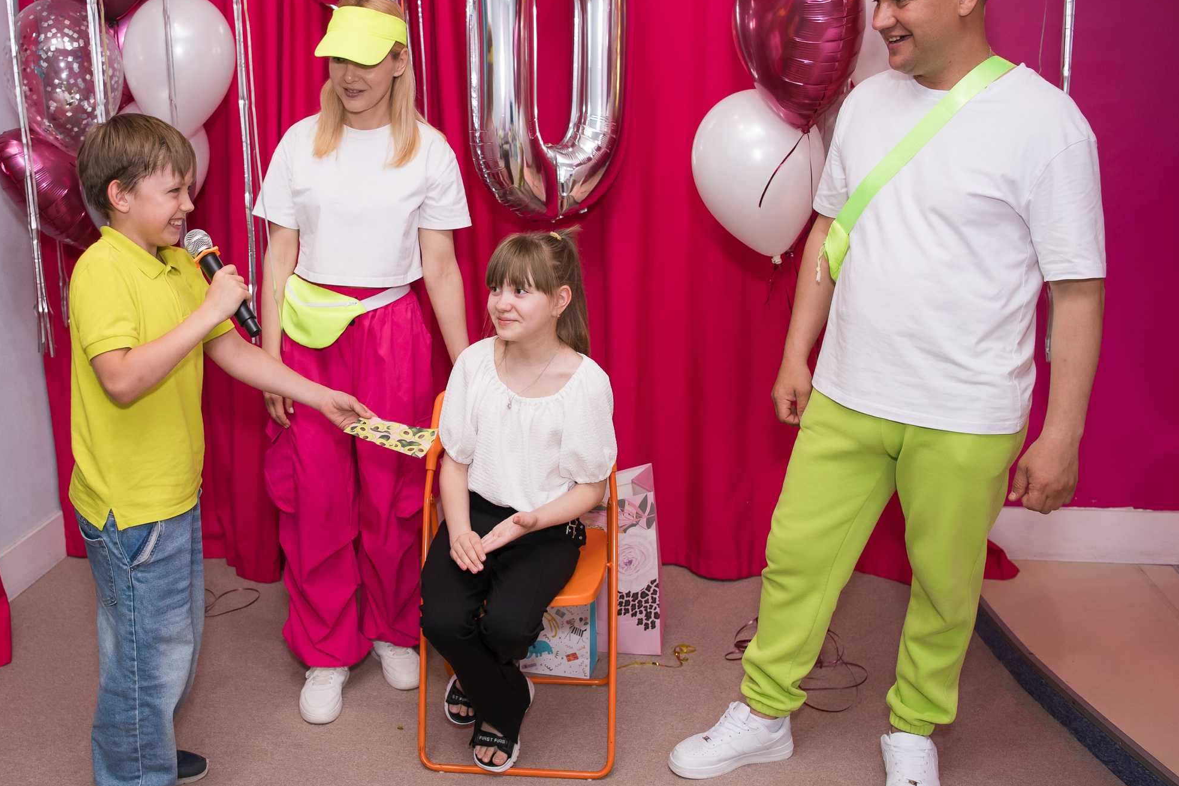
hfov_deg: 52.2
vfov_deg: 36.8
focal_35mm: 36
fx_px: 1179
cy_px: 347
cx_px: 397
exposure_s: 1/160
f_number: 2.8
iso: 500
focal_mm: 24
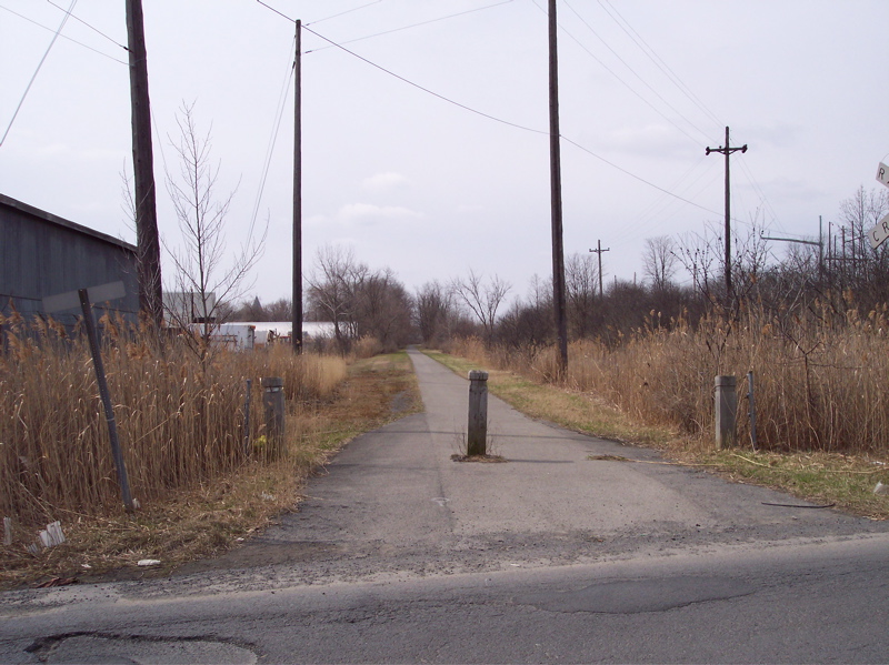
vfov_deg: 37.7
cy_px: 332
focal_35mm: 38
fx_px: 975
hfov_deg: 49.0
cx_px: 444
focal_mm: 8
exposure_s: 1/1000
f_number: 4.8
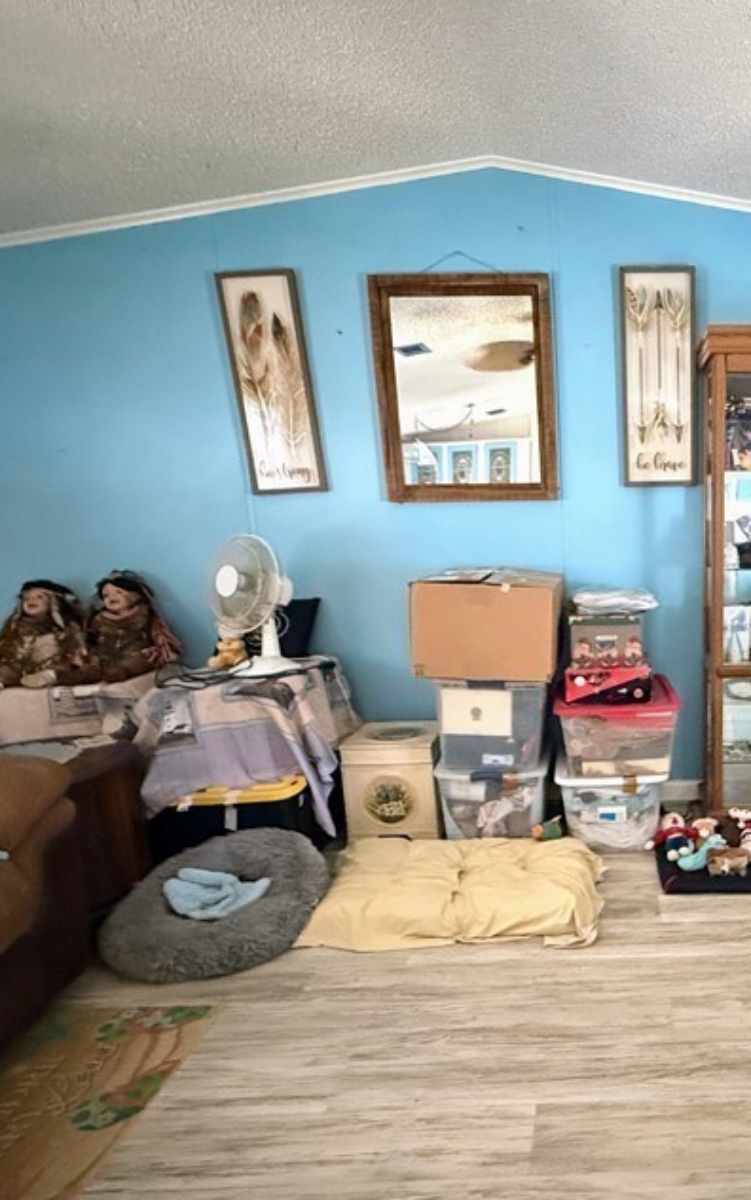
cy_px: 690
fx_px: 785
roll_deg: +0.7
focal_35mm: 24
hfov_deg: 46.9
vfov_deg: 74.3
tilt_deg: -13.1
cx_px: 652
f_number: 2.2
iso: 1250
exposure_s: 1/43
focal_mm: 2.22
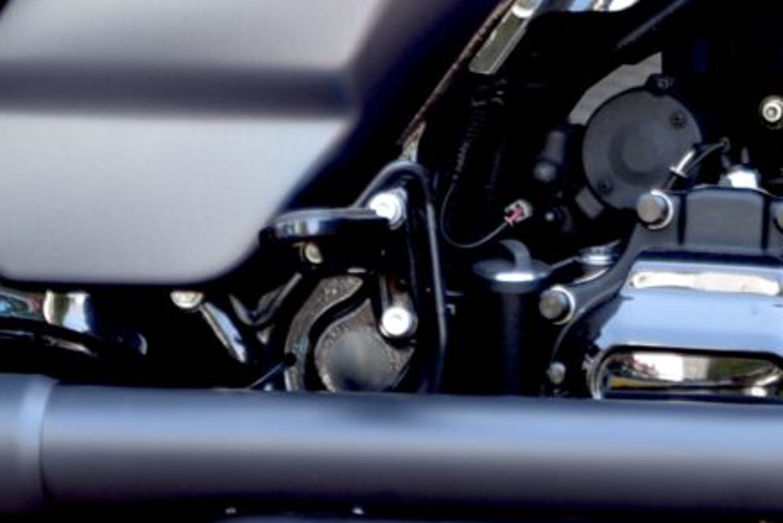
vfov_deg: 3.8
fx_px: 7900
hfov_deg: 5.7
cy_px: -201
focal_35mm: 363
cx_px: 865
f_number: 2.8
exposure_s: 1/60
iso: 100
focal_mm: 62
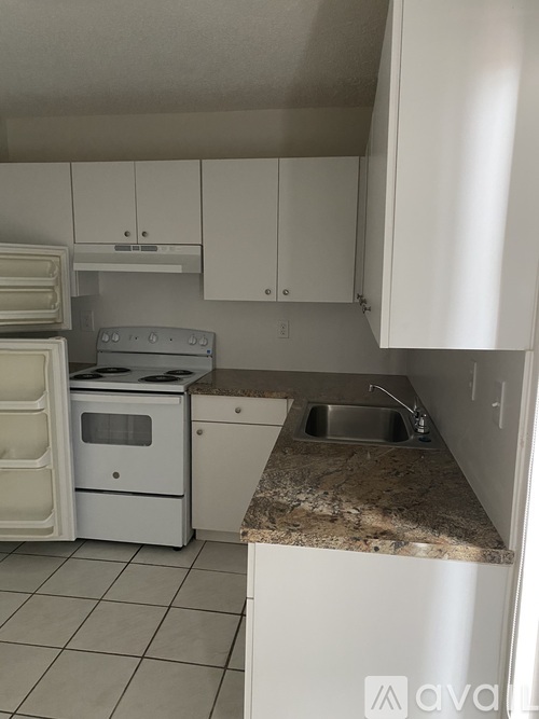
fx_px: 540
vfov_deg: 67.3
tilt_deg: -8.9
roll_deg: -0.7
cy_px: 360
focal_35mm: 26
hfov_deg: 53.0
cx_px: 270
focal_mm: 4.25
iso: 400
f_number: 1.8
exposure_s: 1/40
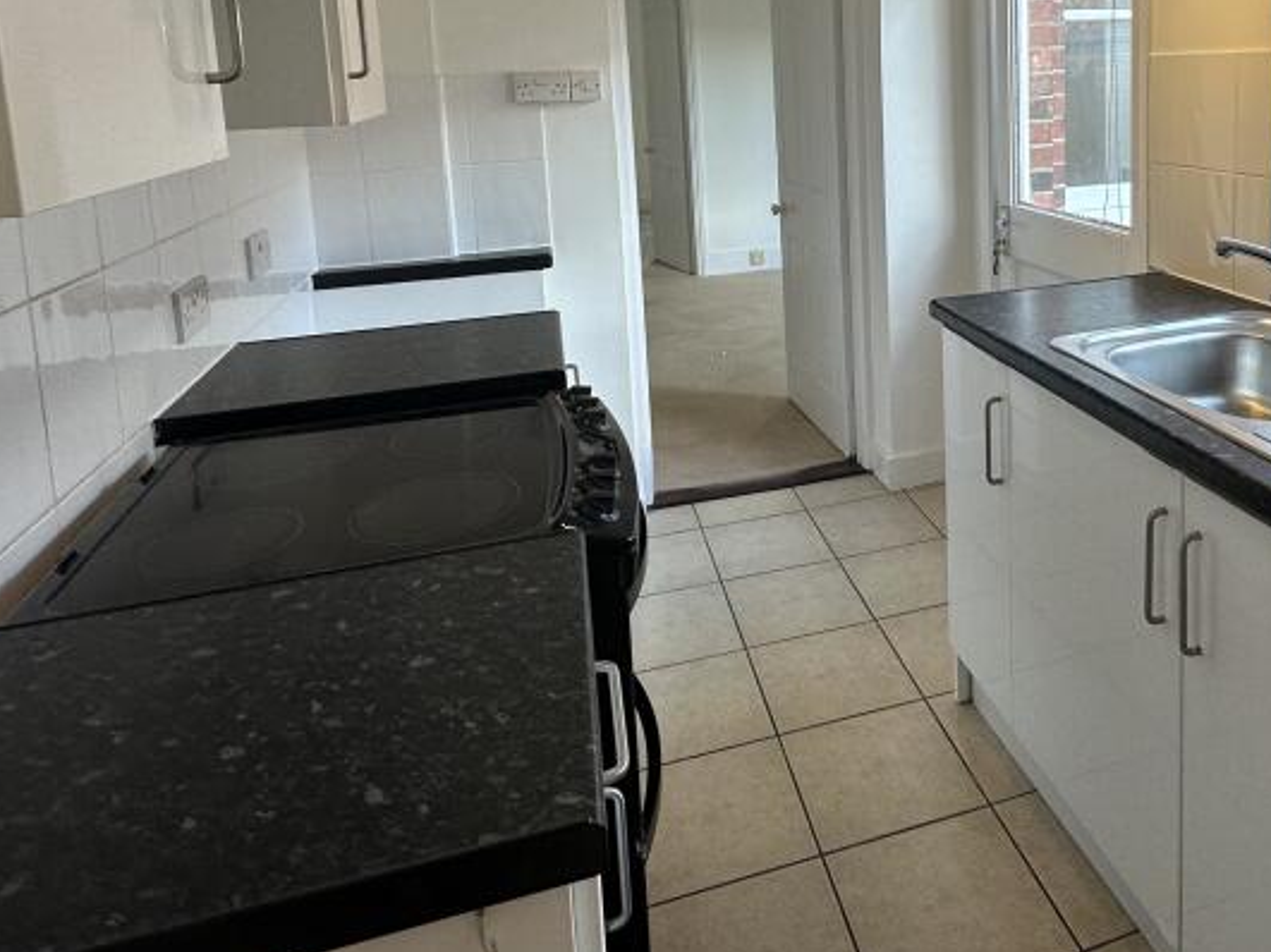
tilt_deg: -6.8
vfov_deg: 48.2
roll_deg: +1.8
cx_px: 881
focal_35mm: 27
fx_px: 991
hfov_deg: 63.1
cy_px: 179
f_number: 2.2
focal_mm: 2.22
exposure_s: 1/100
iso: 80
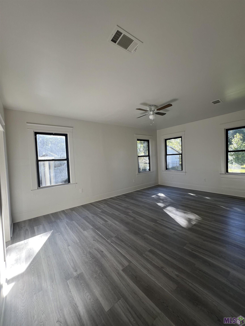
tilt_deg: -1.5
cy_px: 163
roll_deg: +3.3
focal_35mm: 13
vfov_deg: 106.2
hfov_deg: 89.9
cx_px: 122
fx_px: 123
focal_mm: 1.57
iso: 40
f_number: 1.8
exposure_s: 1/99
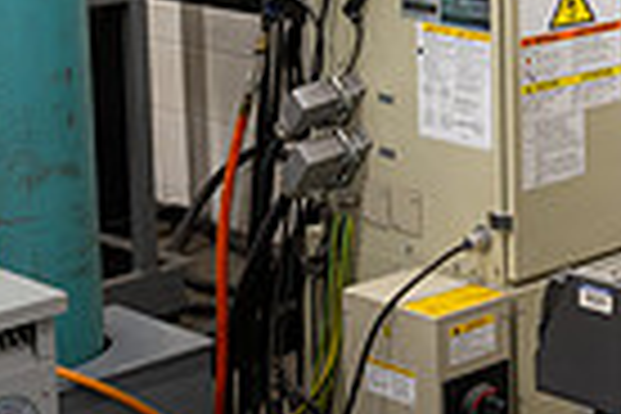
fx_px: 1742
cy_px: -142
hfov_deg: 16.6
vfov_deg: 13.0
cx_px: 1138
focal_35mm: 101
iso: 100
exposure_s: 1.3
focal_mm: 24
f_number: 14
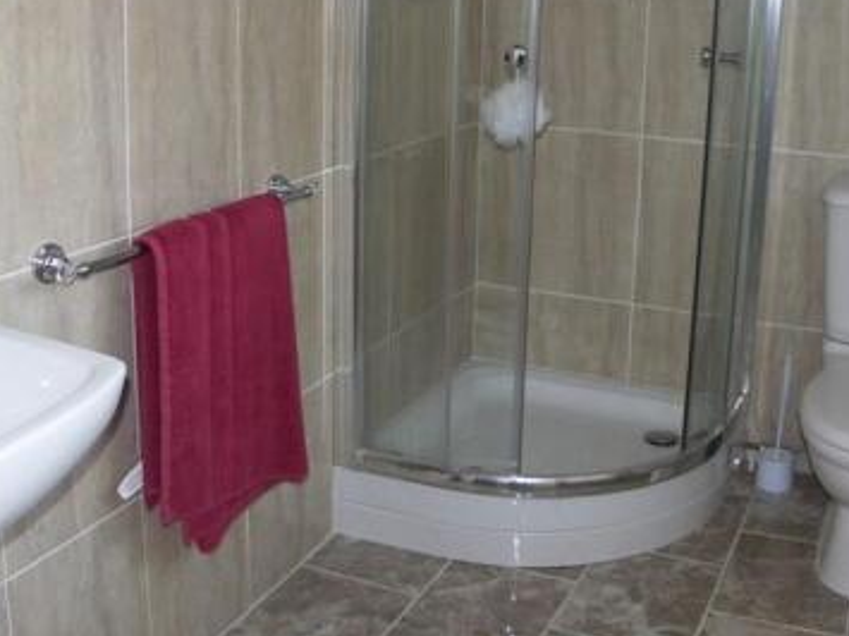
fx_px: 1128
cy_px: 224
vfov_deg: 31.3
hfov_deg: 41.0
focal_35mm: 46
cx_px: 525
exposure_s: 1/50
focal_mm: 7.2
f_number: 2.8
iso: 125
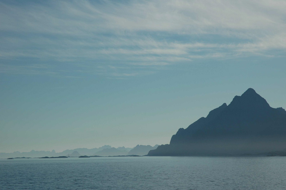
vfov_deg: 13.0
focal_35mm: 105
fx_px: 833
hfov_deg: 19.5
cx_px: 143
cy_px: 95
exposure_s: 1/320
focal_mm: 70
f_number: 9
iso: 200
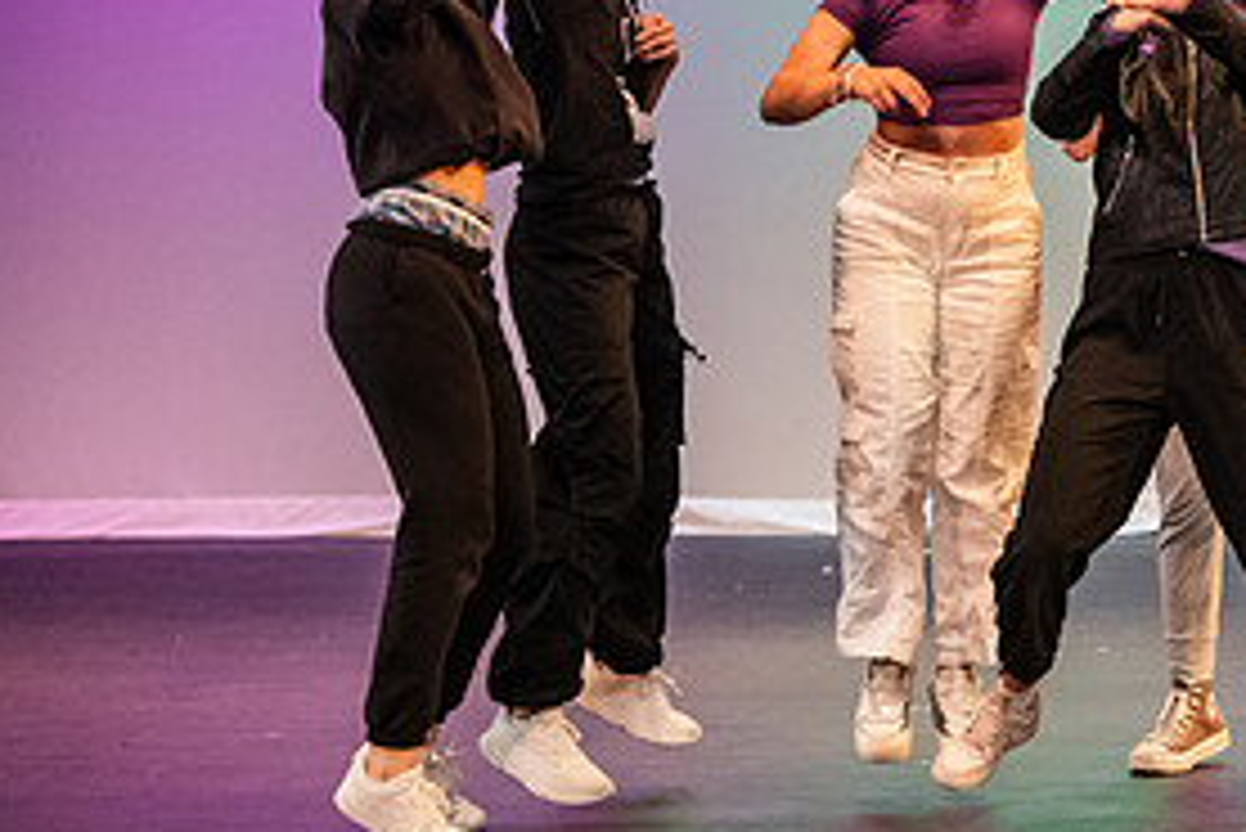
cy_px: 209
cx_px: 1250
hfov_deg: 9.3
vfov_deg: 6.2
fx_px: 7618
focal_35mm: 220
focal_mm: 105
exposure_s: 1/250
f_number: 3.5
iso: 4000
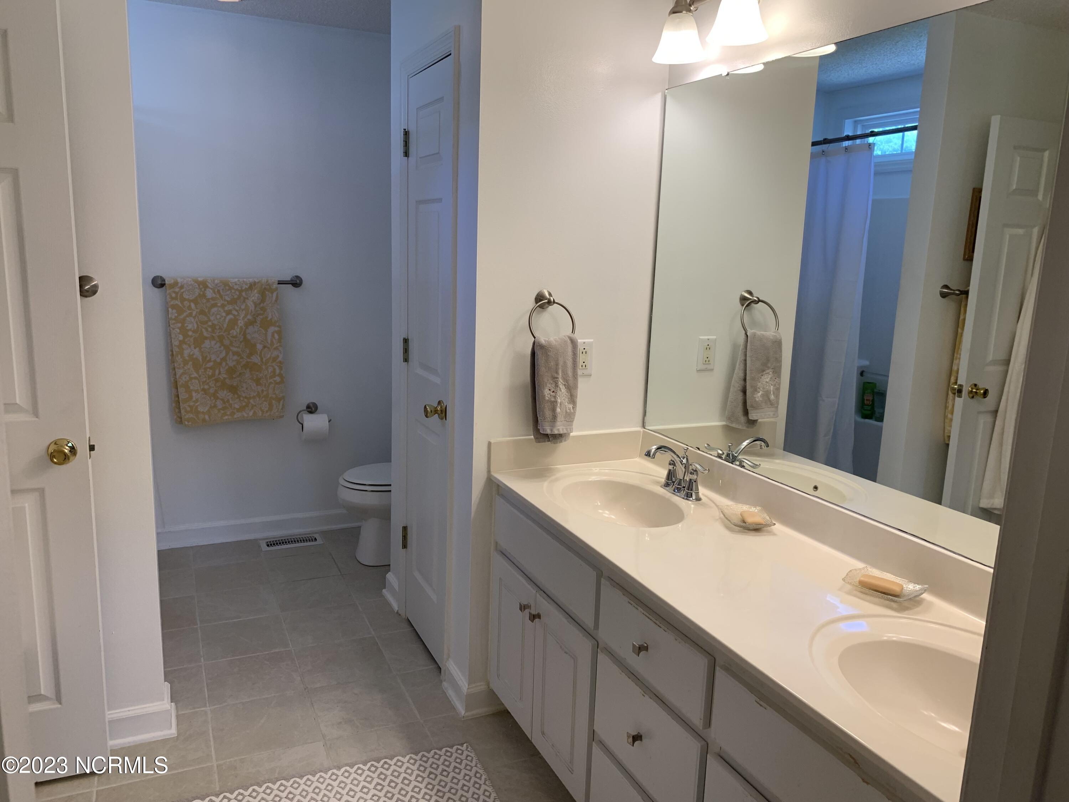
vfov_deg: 53.1
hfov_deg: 67.3
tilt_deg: -11.6
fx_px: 803
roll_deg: -0.9
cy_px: 401
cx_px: 534
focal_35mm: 26
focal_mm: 4.25
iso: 64
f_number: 1.8
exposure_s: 1/120
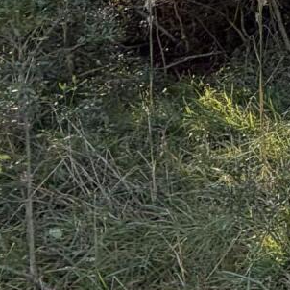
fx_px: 777
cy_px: -48
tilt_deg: -3.5
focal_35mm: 82
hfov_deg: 16.6
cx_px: 562
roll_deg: +2.0
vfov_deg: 20.0
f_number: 2.2
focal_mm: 2.22
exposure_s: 1/165
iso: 50
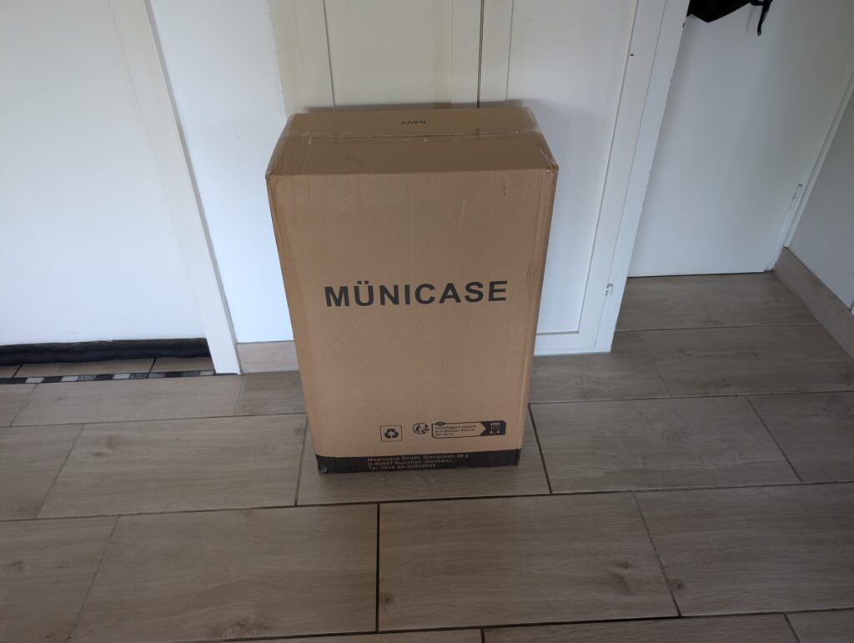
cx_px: 427
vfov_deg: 56.9
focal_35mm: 24
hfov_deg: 71.5
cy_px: 322
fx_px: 593
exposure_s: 1/63.8
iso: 273
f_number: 1.68
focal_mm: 6.9
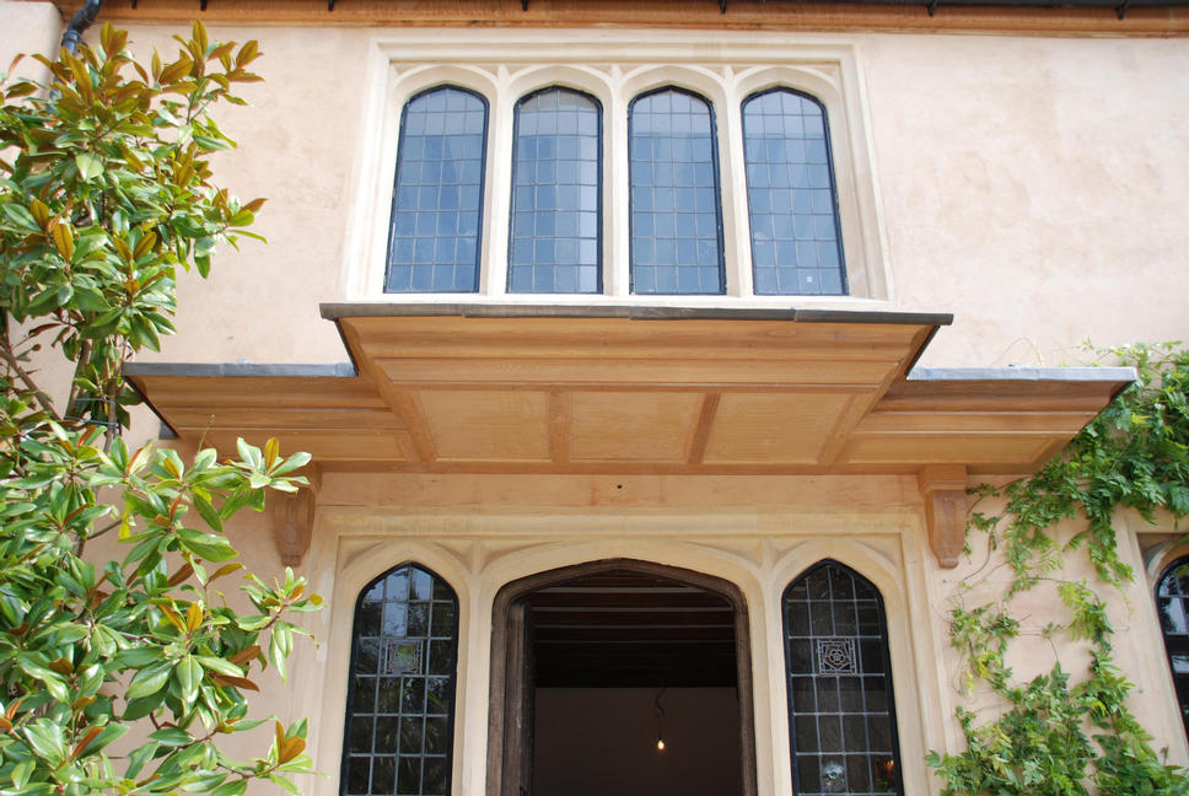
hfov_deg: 57.2
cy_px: 398
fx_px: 1091
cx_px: 594
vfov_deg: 40.1
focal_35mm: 33
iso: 110
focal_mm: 22
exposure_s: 1/125
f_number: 5.6
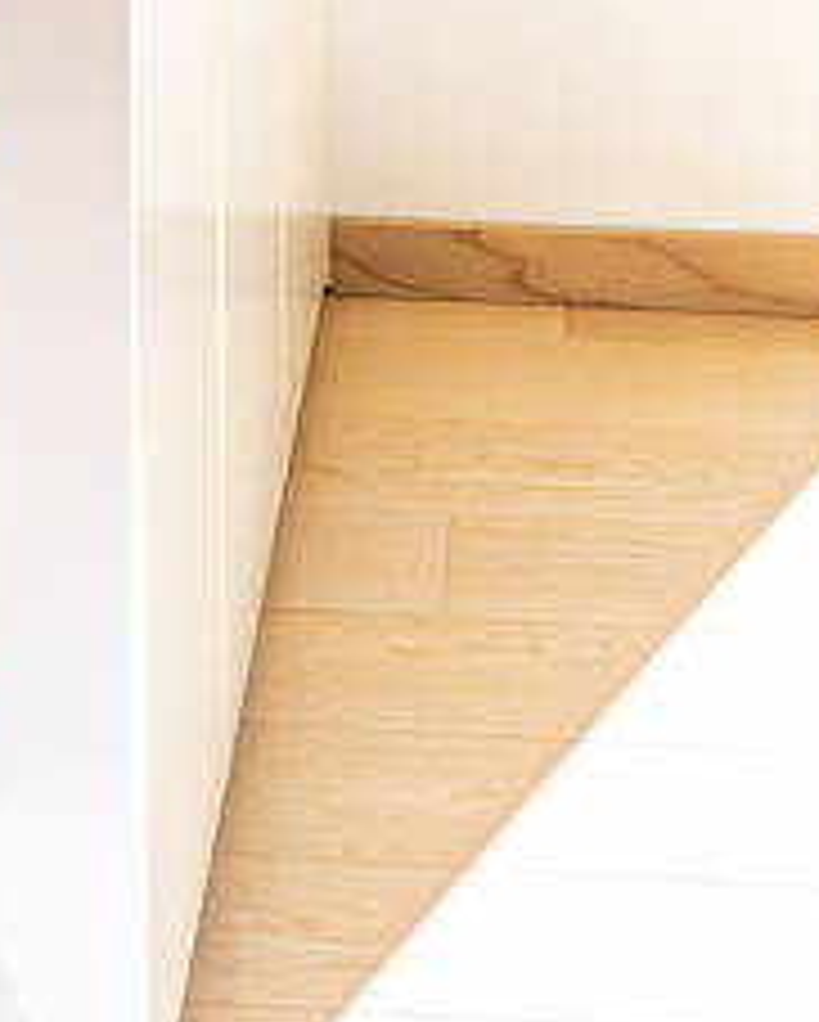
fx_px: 4478
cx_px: -54
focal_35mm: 148
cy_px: -1357
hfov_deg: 10.3
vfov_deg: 11.1
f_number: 9
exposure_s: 1/25
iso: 100
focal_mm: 14
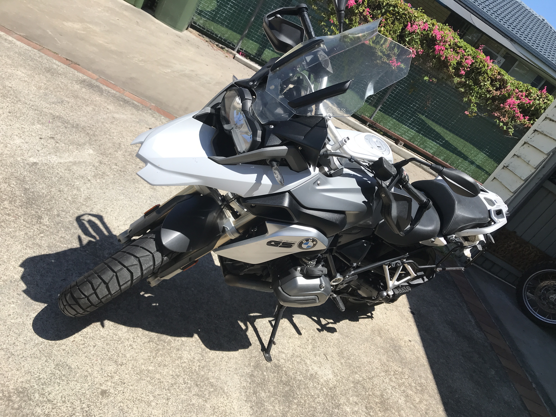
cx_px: 278
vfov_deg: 49.7
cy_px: 208
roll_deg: -33.3
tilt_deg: -22.5
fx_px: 450
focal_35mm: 28
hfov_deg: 63.4
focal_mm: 3.99
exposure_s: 1/2591
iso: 20
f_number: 1.8
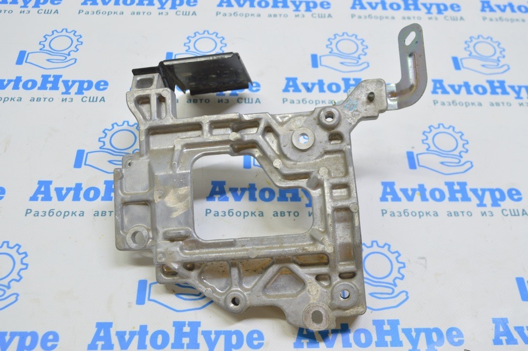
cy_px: 176
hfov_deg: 51.3
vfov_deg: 35.4
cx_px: 264
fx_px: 550
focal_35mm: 38
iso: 400
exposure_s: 1/20
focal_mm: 25
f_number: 5.6
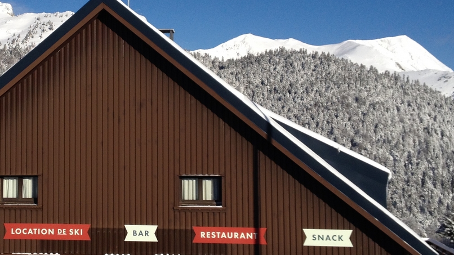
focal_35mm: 71
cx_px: 134
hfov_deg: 29.4
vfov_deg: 17.0
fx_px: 855
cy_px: 90
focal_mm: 4.28
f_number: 2.4
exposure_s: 1/2907
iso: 50
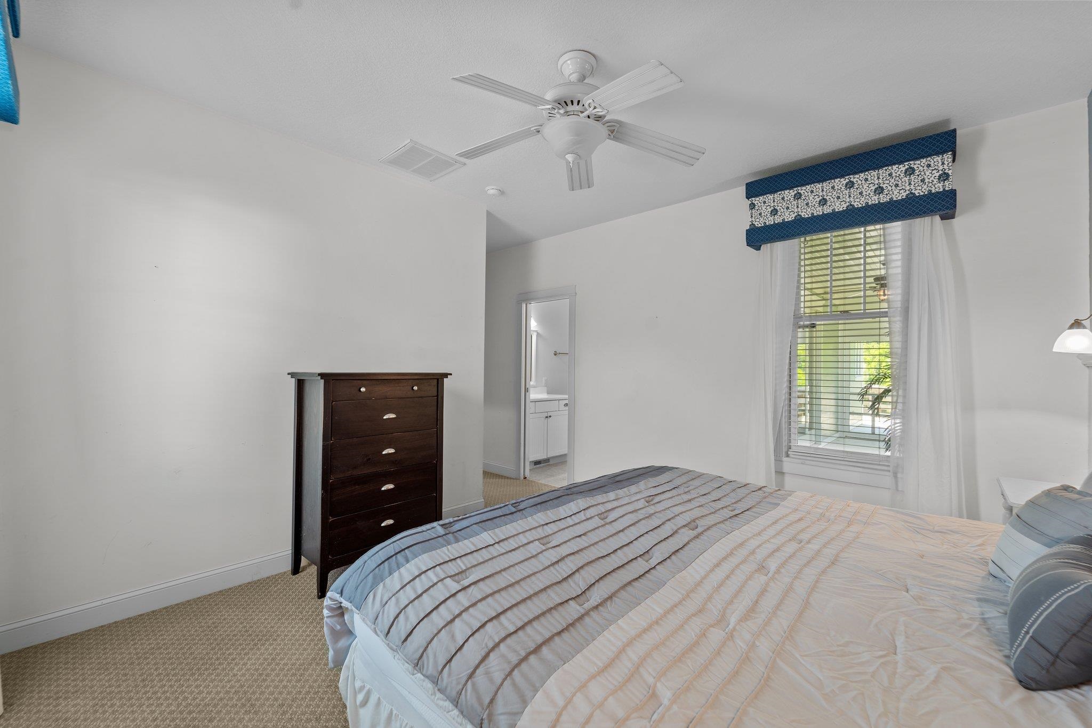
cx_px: 546
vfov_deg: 81.2
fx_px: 425
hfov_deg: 104.3
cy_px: 364
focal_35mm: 14
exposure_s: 1.3
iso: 100
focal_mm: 14
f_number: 8
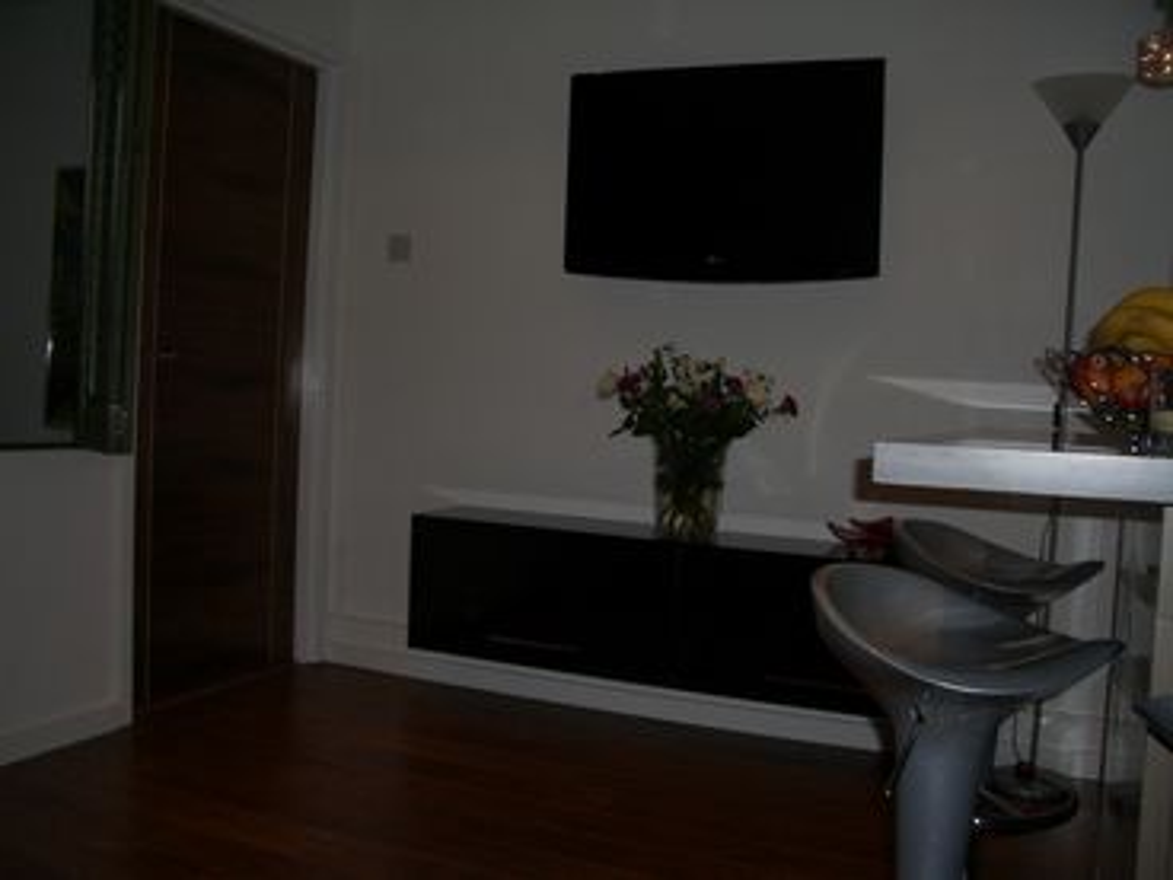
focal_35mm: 35
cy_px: 440
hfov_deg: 52.6
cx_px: 586
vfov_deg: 40.7
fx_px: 1186
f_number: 4.3
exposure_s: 1/60
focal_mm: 5.8
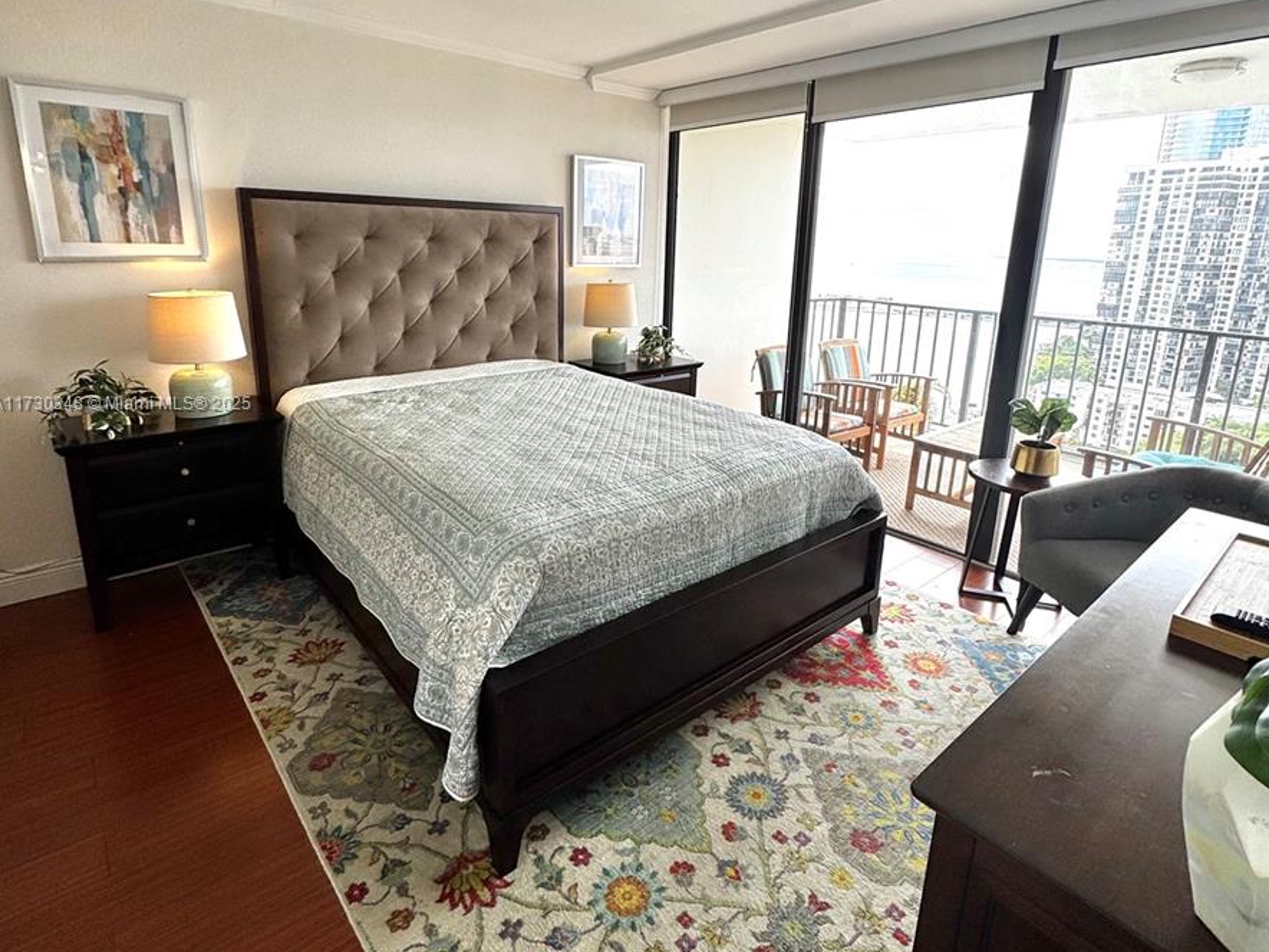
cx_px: 634
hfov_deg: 84.7
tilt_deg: -13.9
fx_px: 697
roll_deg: -1.6
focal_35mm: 19
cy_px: 405
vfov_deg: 68.3
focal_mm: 2.22
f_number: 2.2
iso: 40
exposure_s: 1/311
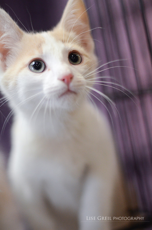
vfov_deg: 27.0
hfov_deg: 18.1
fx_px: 477
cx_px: 76
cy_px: 115
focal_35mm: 75
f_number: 1.4
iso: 1600
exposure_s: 1/640
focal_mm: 50
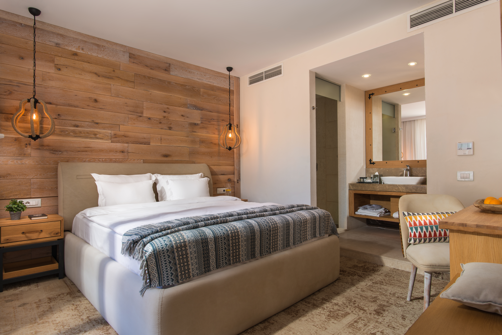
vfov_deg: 62.0
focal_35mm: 20
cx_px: 251
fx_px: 279
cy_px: 168
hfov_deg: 84.0
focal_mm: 20
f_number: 11
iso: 100
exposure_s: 1/2.5
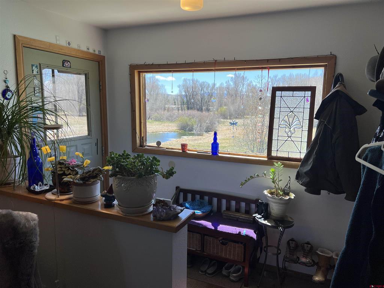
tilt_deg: -9.0
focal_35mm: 26
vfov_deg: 53.1
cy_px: 144
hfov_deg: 67.3
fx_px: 288
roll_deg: -0.5
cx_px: 192
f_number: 1.5
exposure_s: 1/518
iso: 50
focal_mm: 5.7
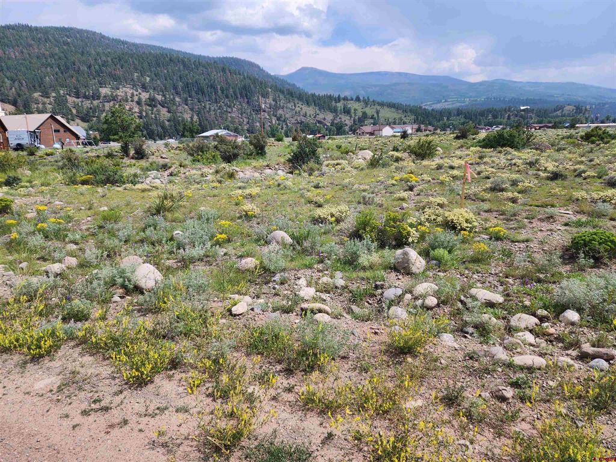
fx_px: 409
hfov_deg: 73.9
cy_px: 231
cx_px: 308
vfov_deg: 58.9
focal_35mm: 23
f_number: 1.8
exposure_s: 1/1145
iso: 12
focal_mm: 6.4
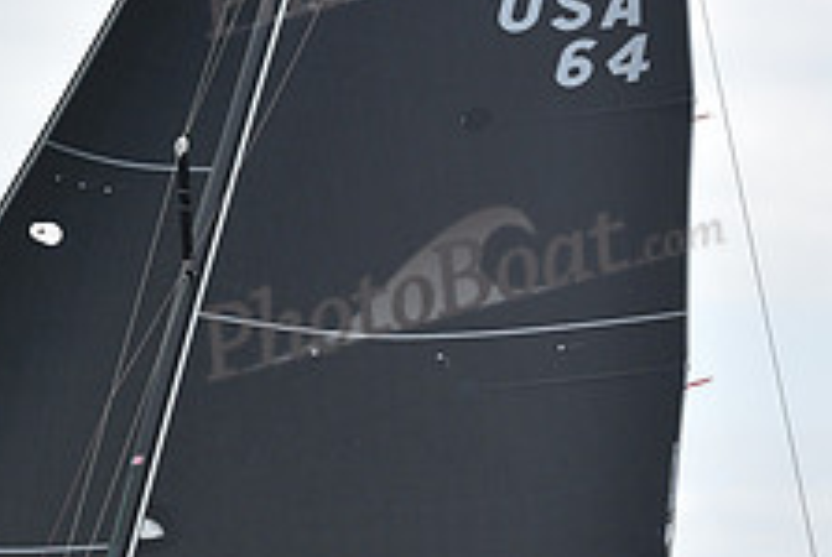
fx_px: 4189
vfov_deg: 7.6
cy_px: 529
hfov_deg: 11.2
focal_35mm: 181
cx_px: 11
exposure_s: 1/800
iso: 400
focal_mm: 70
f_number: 7.1
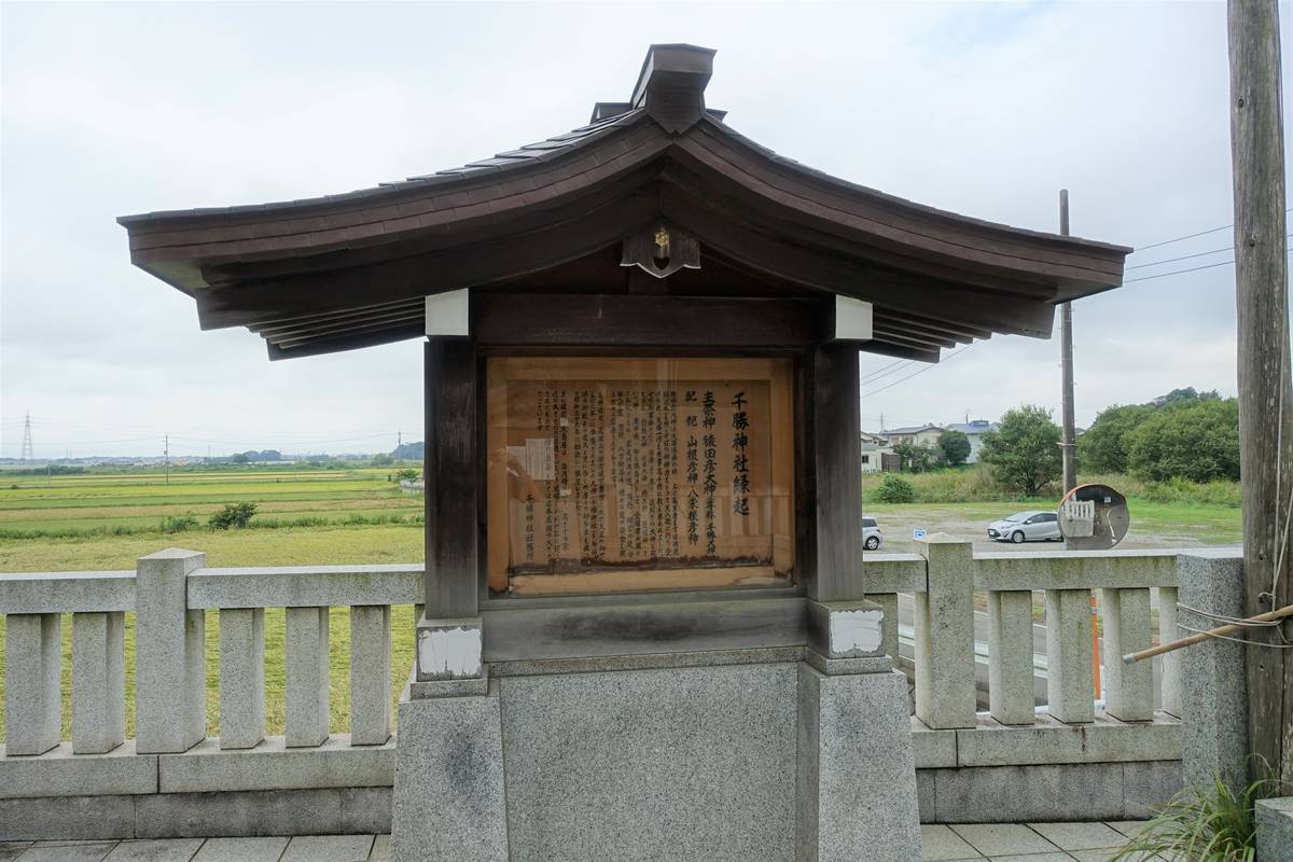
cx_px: 646
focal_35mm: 24
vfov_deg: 53.1
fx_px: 862
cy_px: 431
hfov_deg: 73.7
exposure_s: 1/500
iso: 125
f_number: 4
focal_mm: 8.8
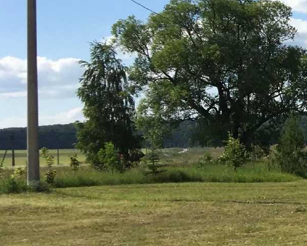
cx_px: 600
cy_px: 108
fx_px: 1036
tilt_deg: +1.4
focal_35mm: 114
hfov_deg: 14.3
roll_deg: +2.2
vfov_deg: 13.5
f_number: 2.2
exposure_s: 1/2137
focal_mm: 4.15
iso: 25
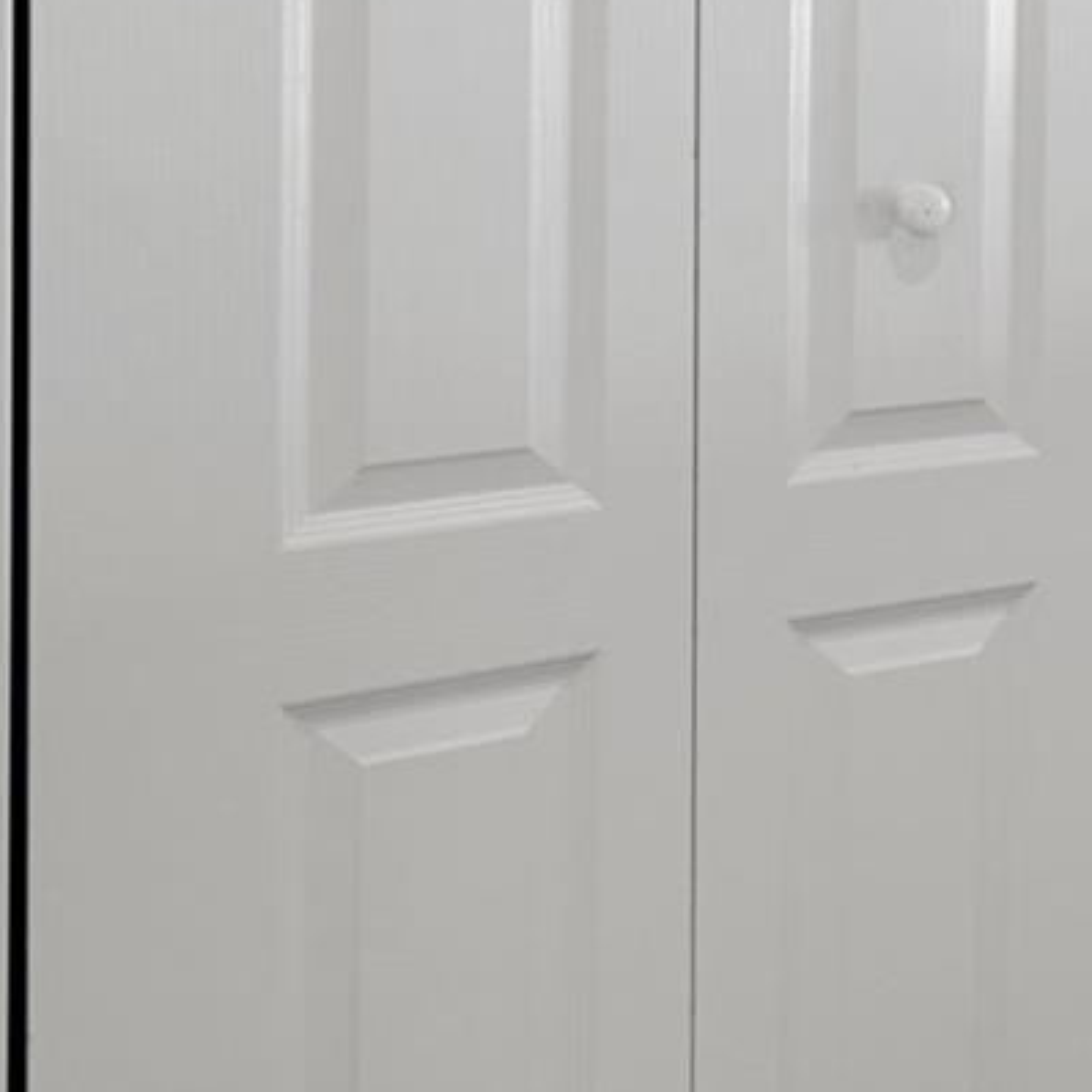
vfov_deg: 27.9
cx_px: 1534
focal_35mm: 58
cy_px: 19
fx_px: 2070
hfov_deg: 24.5
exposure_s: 1/2
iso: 400
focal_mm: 17
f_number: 8
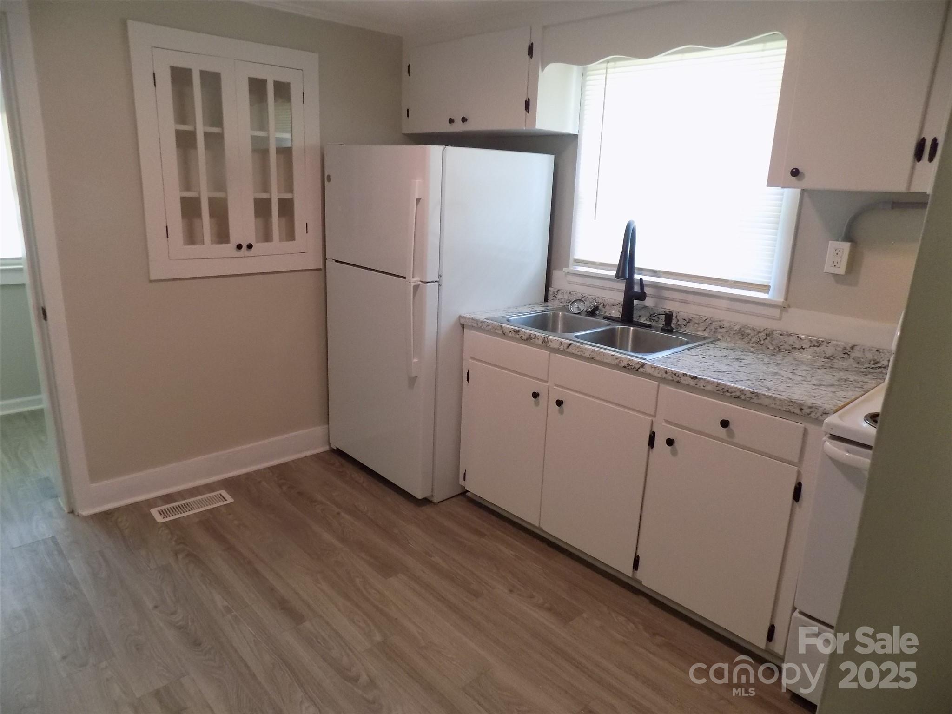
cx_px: 476
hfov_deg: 73.9
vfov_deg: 58.9
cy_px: 357
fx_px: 633
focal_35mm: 23
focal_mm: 4
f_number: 3.1
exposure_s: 1/30
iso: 200
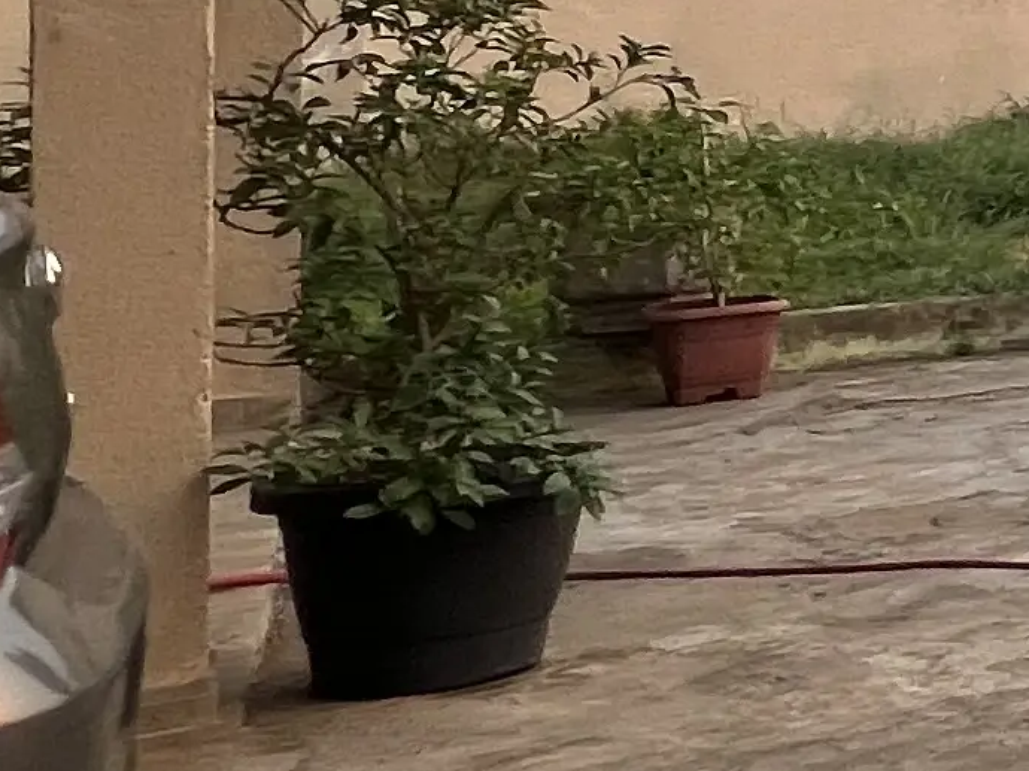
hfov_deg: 13.6
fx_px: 2258
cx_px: 2693
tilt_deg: +0.2
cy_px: -125
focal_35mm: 76
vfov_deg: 18.5
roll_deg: +2.1
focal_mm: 1.57
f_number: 1.8
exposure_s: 1/821
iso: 32
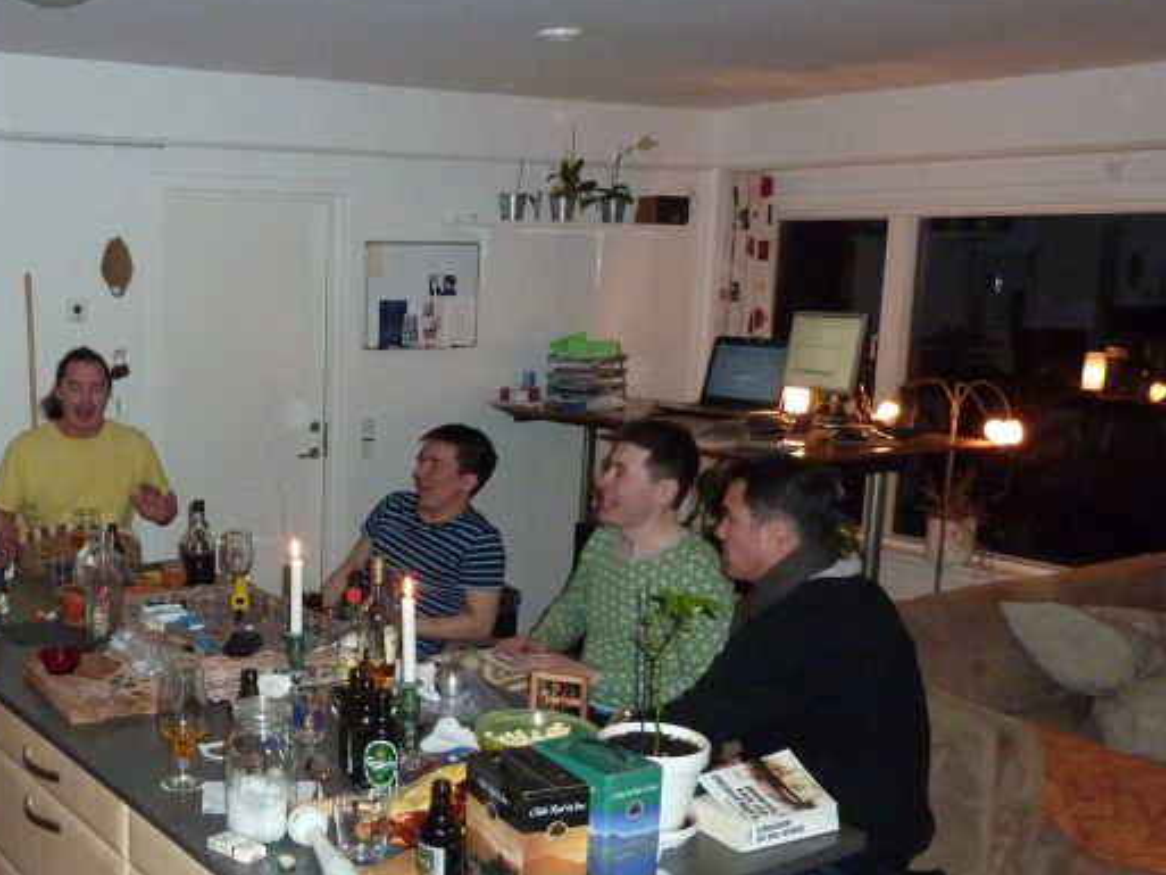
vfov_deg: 36.6
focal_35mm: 39
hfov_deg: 45.8
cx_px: 259
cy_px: 541
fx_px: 1314
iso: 400
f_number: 3.3
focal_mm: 4.1
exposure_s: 1/30
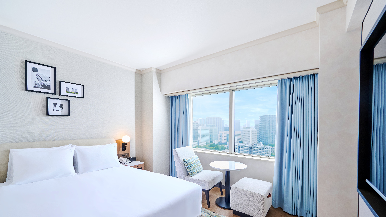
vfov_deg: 70.3
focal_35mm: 15
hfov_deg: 103.0
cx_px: 195
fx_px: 154
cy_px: 120
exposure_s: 1/100
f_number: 5
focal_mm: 14
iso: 500
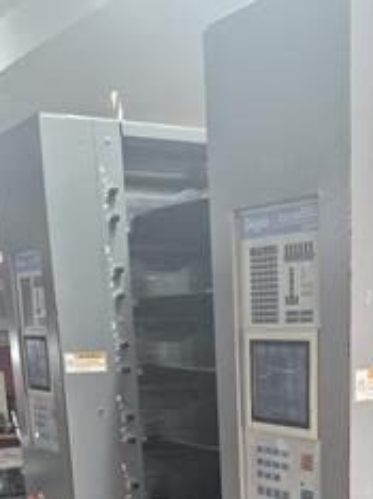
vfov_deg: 26.9
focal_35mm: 63
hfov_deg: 22.9
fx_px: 907
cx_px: 301
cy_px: 614
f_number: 1.8
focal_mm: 5.4
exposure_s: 1/120
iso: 800
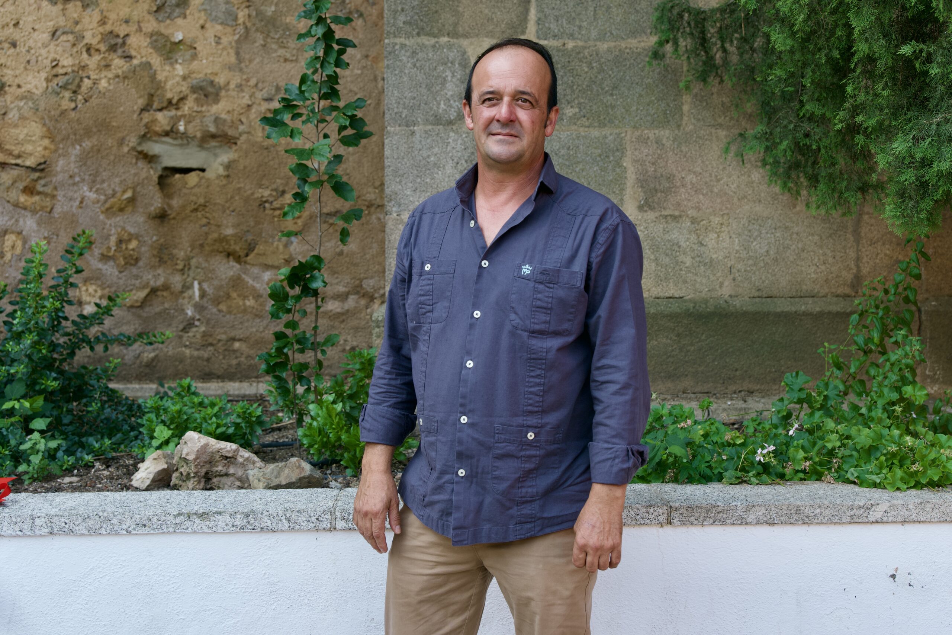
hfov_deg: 44.5
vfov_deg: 30.5
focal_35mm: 44
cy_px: 318
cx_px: 476
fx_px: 1164
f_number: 5
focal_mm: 44
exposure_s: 1/160
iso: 250
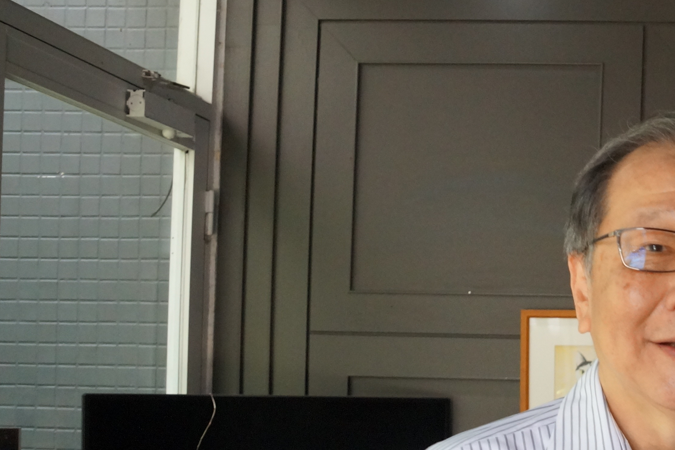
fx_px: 1237
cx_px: 809
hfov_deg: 27.0
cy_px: 437
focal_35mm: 66
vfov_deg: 20.0
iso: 1250
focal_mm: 18
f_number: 4
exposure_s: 1/160
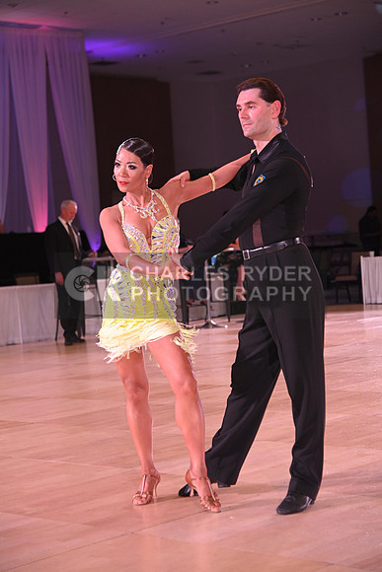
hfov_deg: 18.2
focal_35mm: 75
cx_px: 191
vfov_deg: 27.0
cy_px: 286
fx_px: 1193
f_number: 5
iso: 1000
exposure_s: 1/200
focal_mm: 75
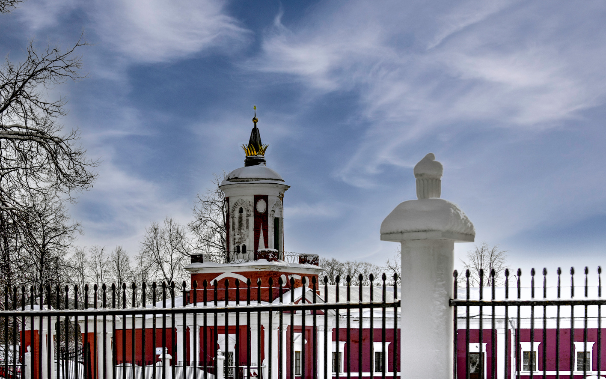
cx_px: 246
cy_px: 233
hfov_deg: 21.4
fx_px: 1602
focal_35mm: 97
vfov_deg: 13.5
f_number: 9
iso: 200
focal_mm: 75
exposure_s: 1/1000
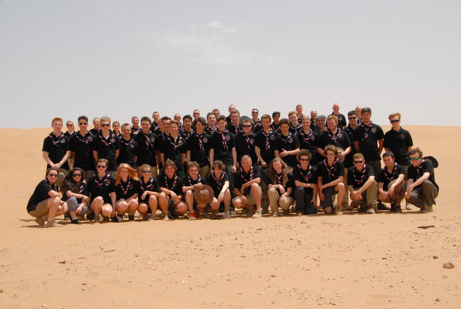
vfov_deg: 28.2
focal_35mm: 48
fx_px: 615
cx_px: 230
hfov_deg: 41.1
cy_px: 154
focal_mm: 32
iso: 500
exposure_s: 1/500
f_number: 11
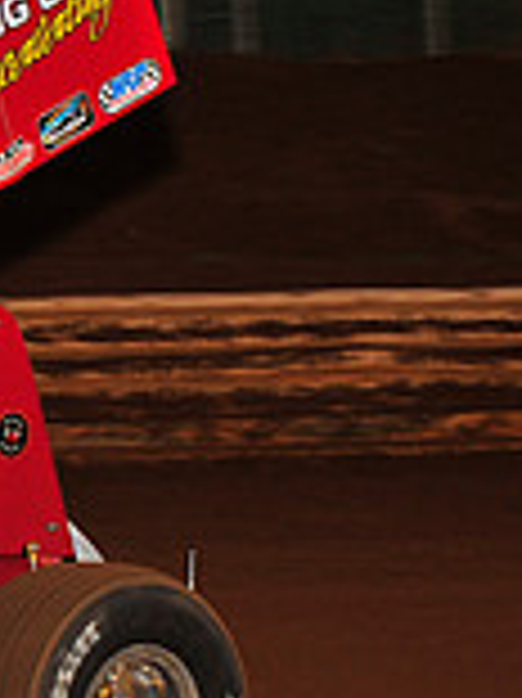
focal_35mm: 309
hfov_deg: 4.7
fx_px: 6221
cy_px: 284
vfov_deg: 6.4
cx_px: -576
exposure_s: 1/320
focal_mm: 86
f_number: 7.1
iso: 800
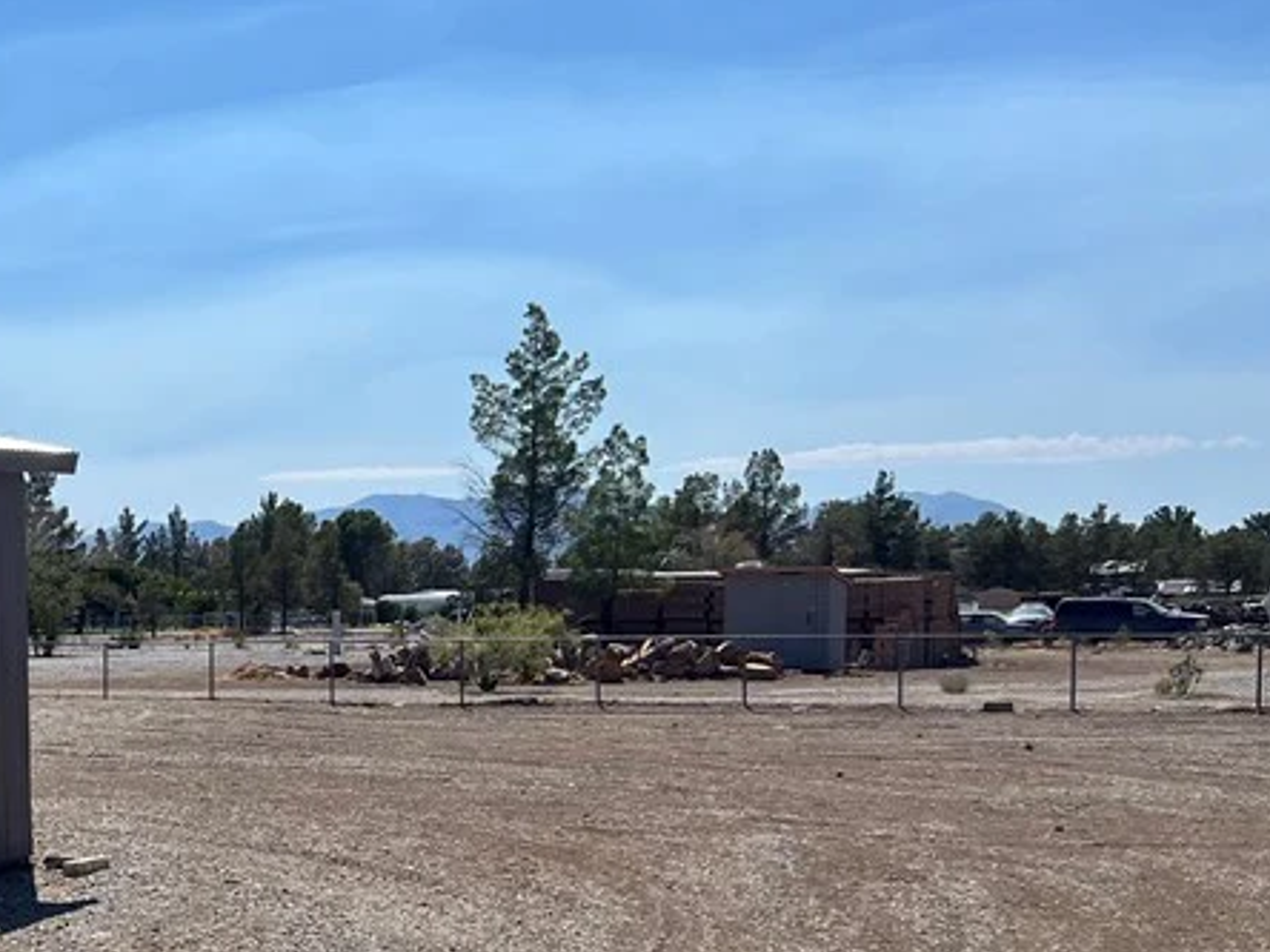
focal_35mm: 60
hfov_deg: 29.1
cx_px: -132
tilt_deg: -3.1
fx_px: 2201
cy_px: 749
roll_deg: +0.9
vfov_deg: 24.1
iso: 50
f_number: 1.5
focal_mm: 5.7
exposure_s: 1/8000
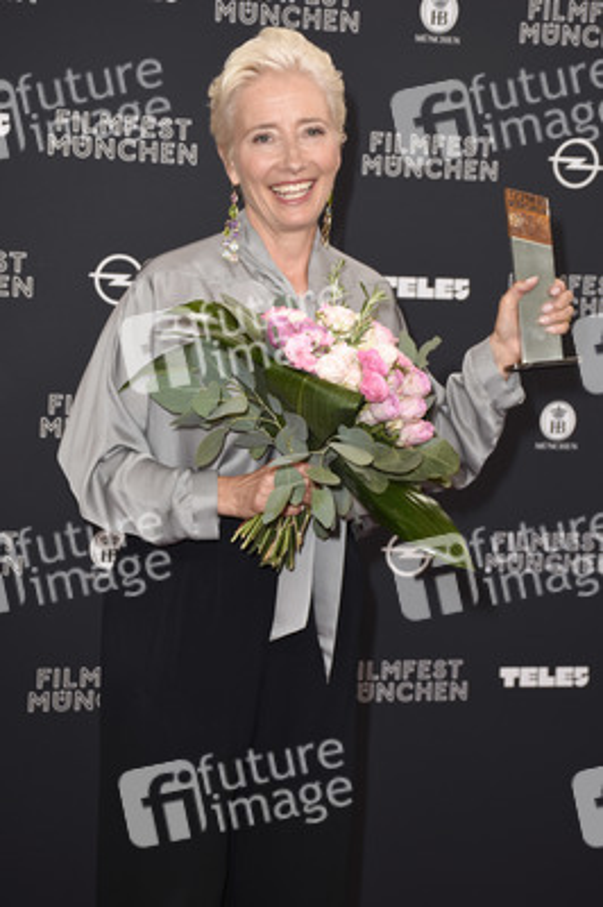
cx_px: 302
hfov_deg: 18.2
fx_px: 1887
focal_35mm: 75
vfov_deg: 27.0
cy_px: 454
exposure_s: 1/125
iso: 250
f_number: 6.3
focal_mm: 50
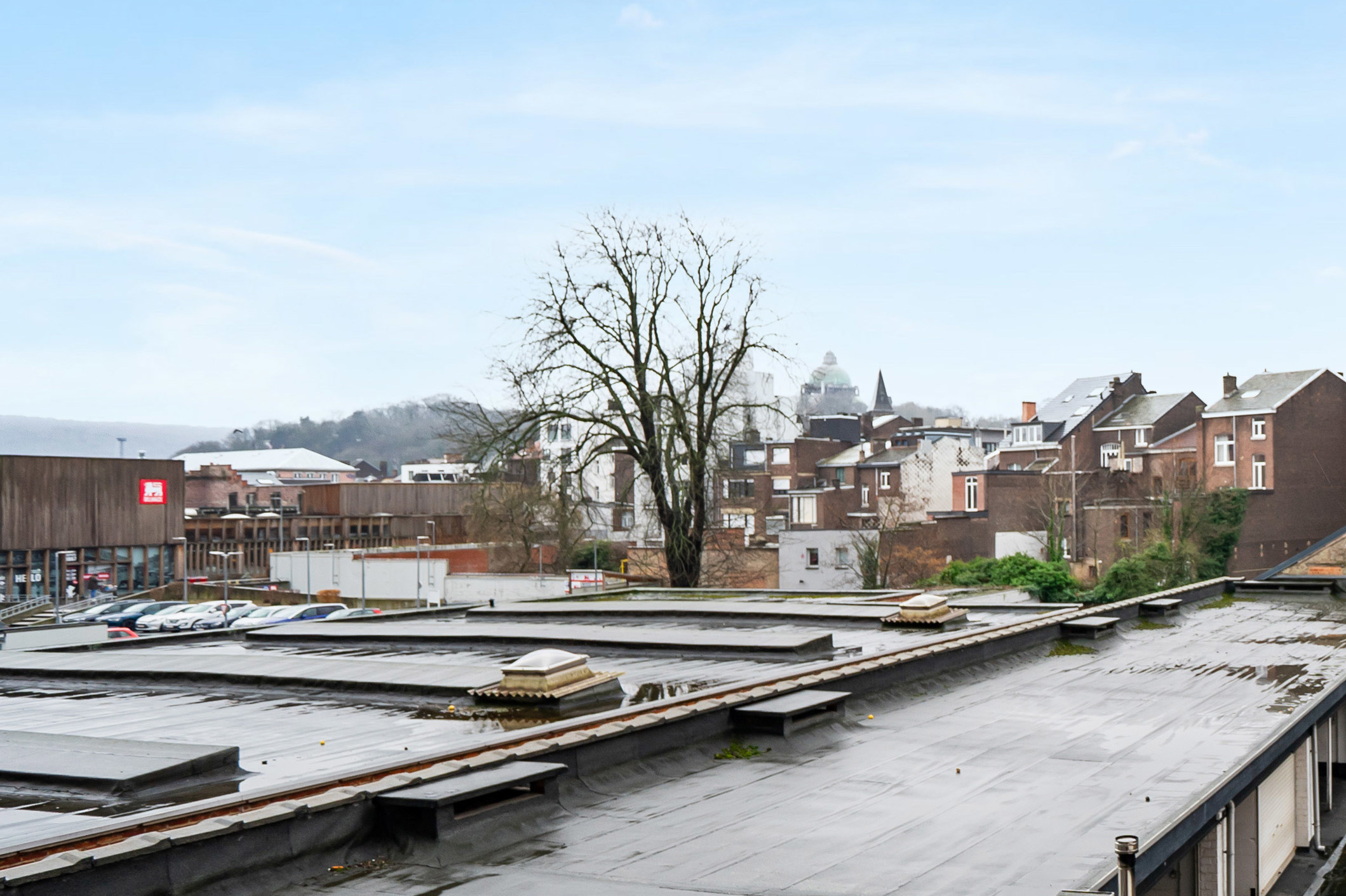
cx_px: 1286
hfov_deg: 53.0
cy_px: 488
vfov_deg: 44.9
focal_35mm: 29
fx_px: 1084
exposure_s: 1/125
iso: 100
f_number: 4.5
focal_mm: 12
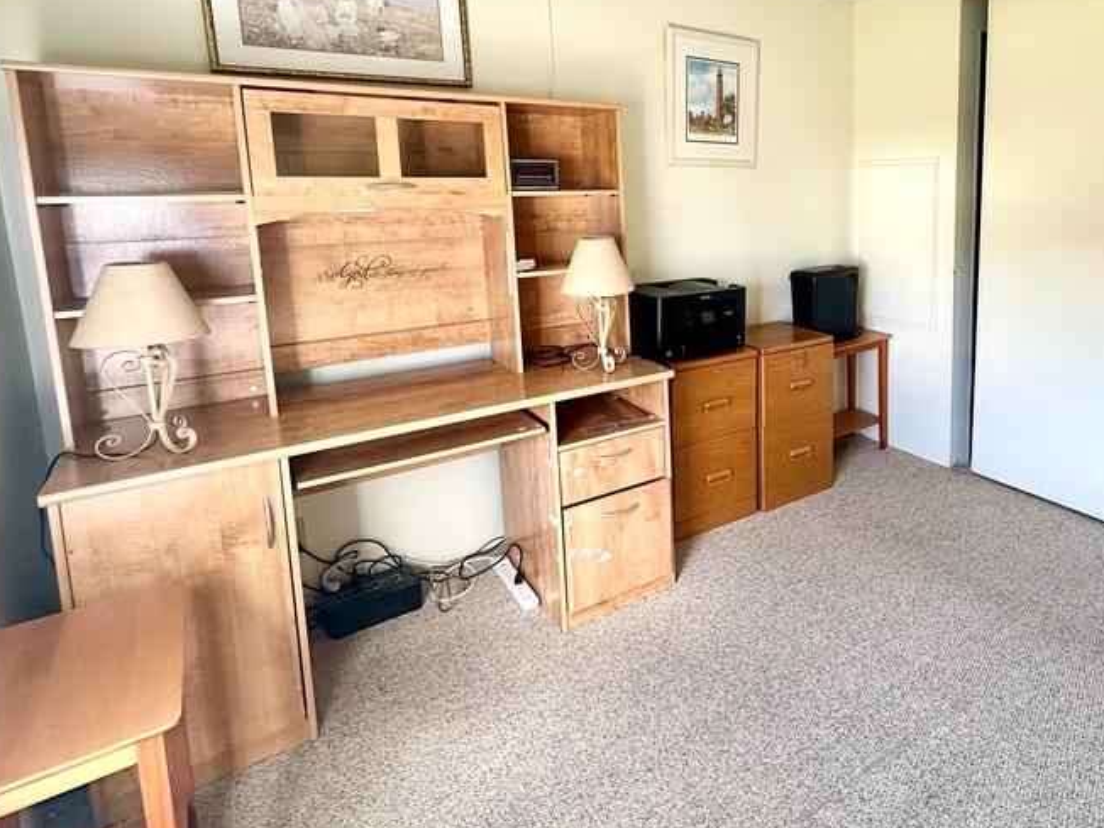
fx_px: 702
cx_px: 791
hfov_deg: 72.5
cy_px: 278
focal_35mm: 22
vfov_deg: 59.7
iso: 125
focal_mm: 2.22
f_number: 2.2
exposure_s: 1/99
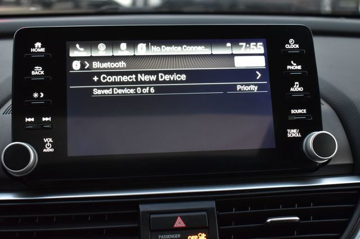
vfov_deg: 28.0
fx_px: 480
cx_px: 180
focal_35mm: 48
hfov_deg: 41.1
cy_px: 120
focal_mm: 32
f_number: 5.6
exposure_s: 1/15
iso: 1600
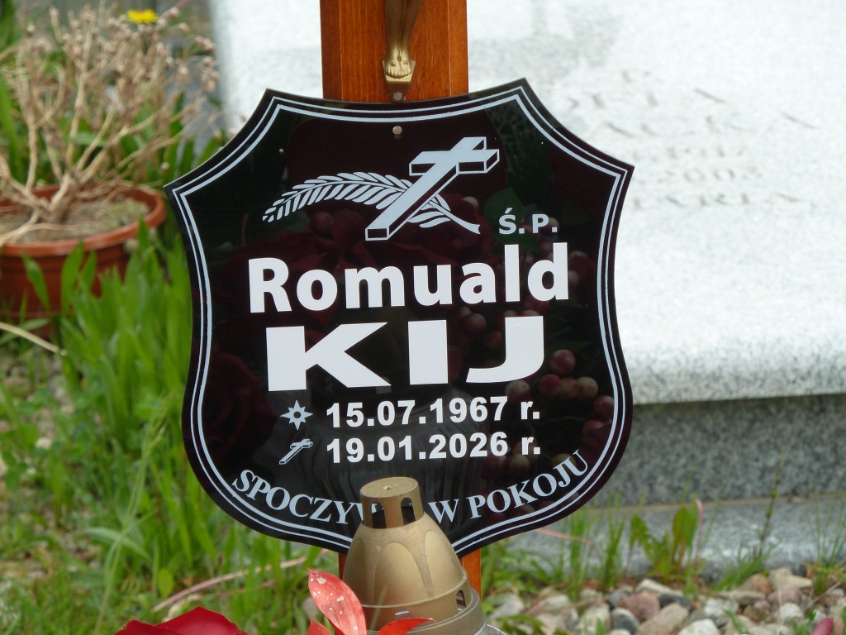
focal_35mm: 196
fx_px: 4790
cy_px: 318
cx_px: 423
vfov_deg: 7.6
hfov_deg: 10.1
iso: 80
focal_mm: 32.1
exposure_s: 1/160
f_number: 4.5
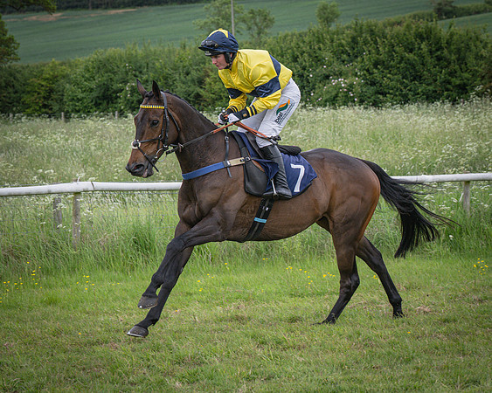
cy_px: 191
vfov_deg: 12.1
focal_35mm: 128
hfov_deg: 15.1
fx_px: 1857
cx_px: 214
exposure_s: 1/1000
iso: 400
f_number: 5
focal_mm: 70
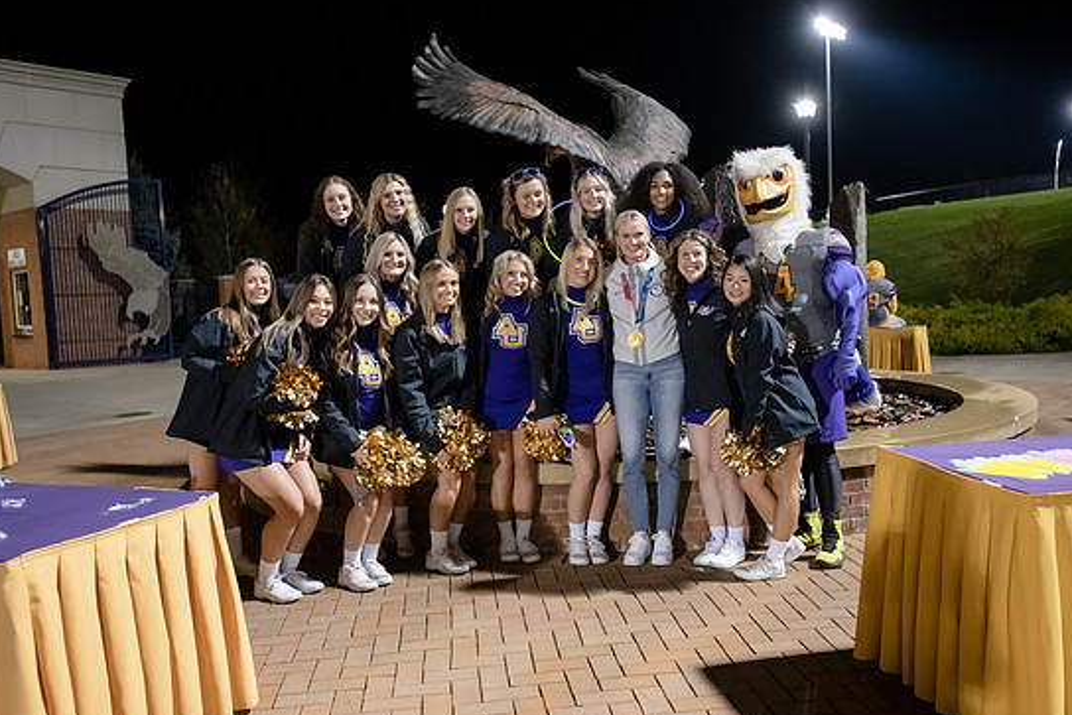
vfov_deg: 41.1
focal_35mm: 32
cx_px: 558
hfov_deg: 58.7
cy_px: 369
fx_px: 953
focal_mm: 30
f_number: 3.5
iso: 4000
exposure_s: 1/80
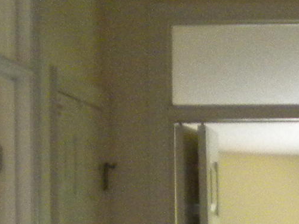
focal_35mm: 210
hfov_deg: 8.8
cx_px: 655
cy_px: 406
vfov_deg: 6.9
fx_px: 1814
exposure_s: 1/61
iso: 361
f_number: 3.1
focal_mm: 6.3
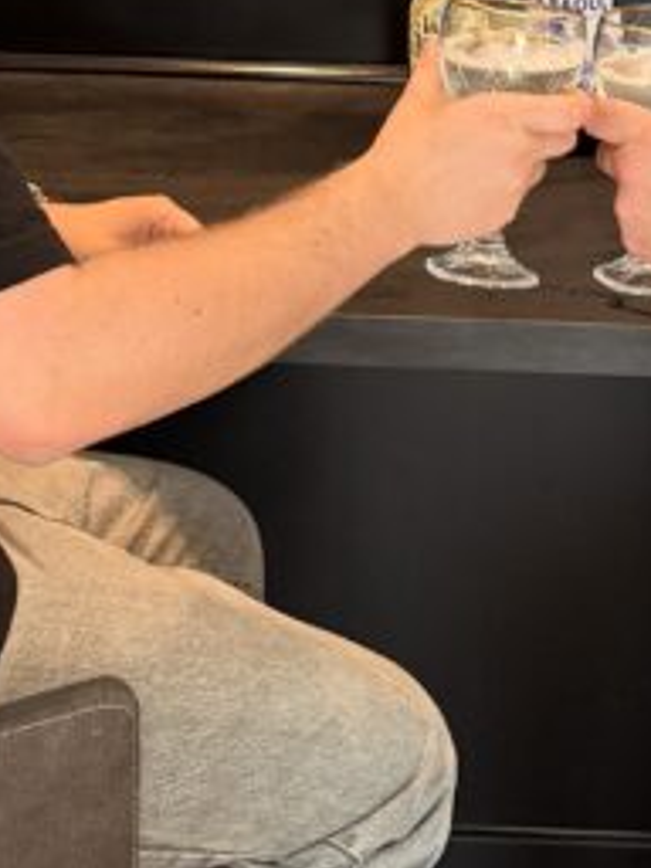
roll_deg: -1.5
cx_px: 559
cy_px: 7
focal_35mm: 96
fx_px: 2407
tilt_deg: -12.1
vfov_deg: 19.8
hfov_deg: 15.3
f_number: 1.78
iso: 200
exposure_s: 1/50
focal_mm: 6.76
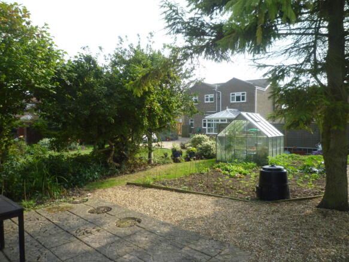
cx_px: 174
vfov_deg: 54.9
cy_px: 131
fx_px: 252
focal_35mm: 25
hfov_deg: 69.4
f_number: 2.8
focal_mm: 4.4
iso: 100
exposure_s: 1/500
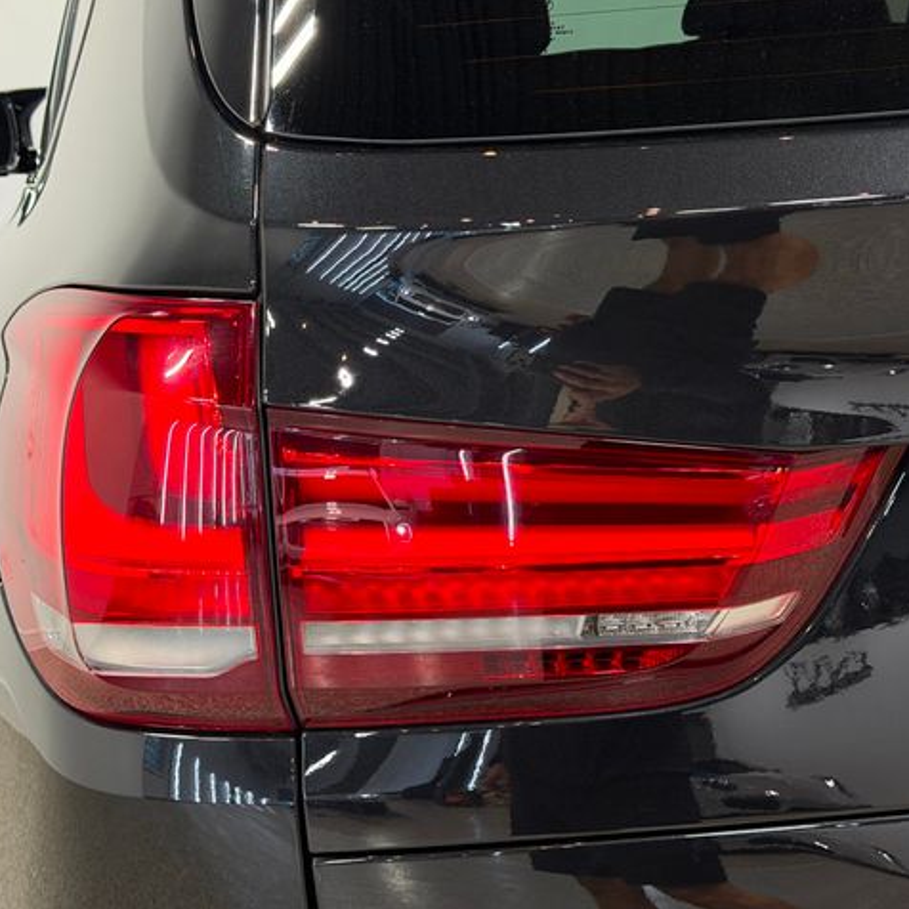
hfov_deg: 30.0
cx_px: 443
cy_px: 453
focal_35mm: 57
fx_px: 1693
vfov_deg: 30.0
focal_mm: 6.76
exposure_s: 1/120
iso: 160
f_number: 1.78
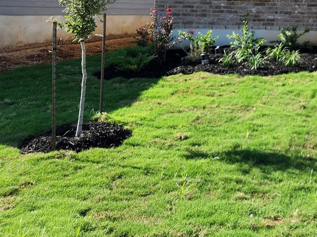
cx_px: 371
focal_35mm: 58
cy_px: -2
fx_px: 531
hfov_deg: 29.1
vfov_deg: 24.1
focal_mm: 5.4
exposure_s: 1/699
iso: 20
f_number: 1.8
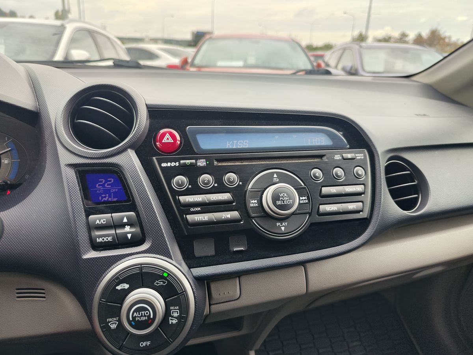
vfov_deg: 58.9
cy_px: 178
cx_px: 236
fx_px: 314
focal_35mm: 23
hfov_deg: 73.9
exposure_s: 1/138
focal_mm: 7.01
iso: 50
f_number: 1.69
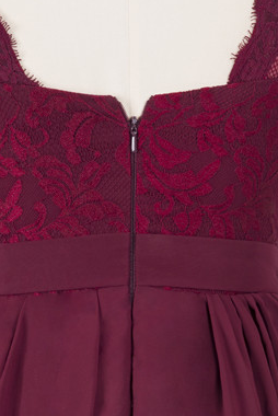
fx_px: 3734
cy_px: 413
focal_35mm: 323
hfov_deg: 4.3
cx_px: 117
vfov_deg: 6.4
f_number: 10
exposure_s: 1/100
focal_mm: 82
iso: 100
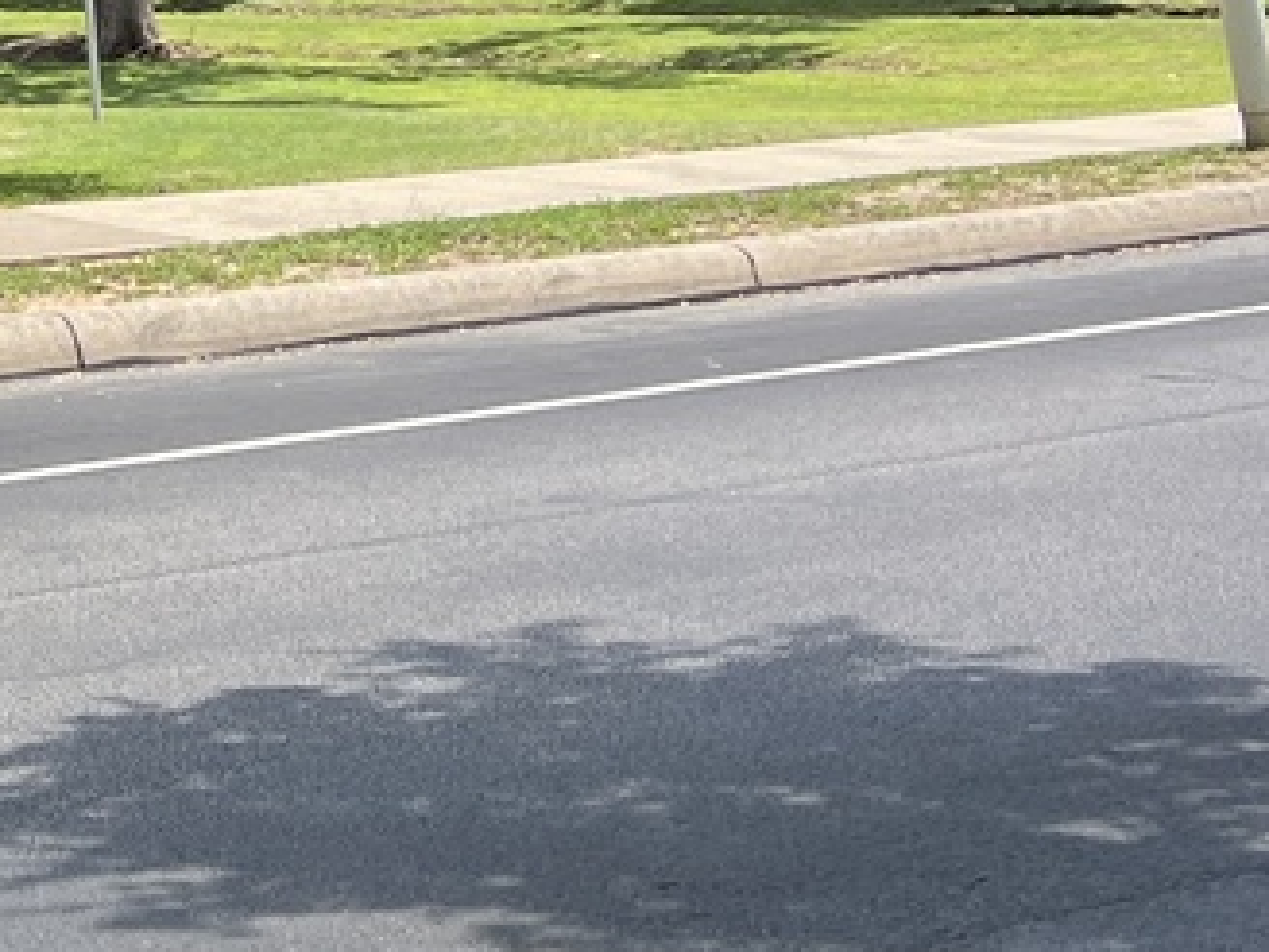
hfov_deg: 16.1
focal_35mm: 114
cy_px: -515
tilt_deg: +3.3
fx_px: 4179
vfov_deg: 12.3
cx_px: -511
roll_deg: +2.5
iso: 50
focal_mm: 5.7
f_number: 1.5
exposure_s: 1/2841
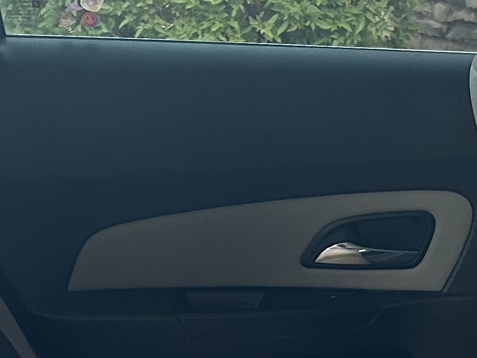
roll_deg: -4.1
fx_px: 1571
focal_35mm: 114
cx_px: 457
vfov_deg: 12.5
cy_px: 484
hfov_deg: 17.0
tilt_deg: -20.2
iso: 160
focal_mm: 5.7
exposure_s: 1/60
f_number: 1.5
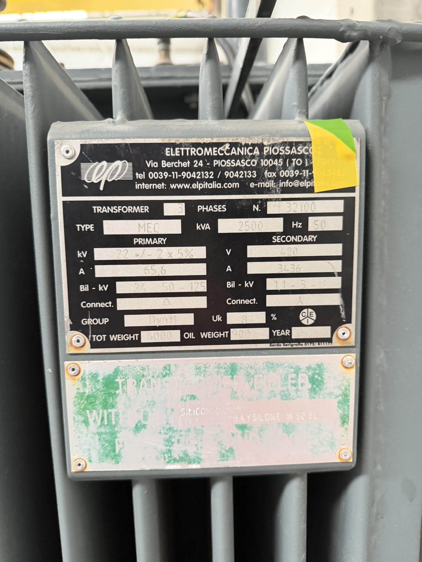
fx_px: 390
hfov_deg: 56.8
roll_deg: +2.9
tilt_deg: -9.2
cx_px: 211
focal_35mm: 24
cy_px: 281
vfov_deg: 71.6
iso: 500
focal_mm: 6.76
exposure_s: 1/60
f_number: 1.78
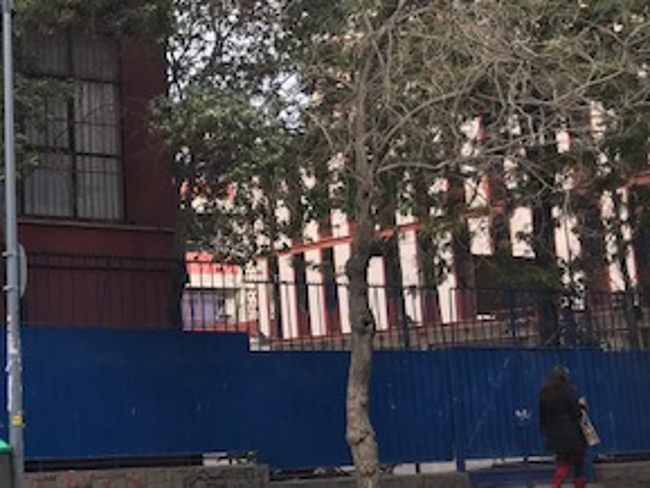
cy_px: 211
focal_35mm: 62
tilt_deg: +10.9
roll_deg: +1.7
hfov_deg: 29.1
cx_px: -4
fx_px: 1165
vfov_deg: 23.7
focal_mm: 3.99
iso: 20
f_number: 1.8
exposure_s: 1/347
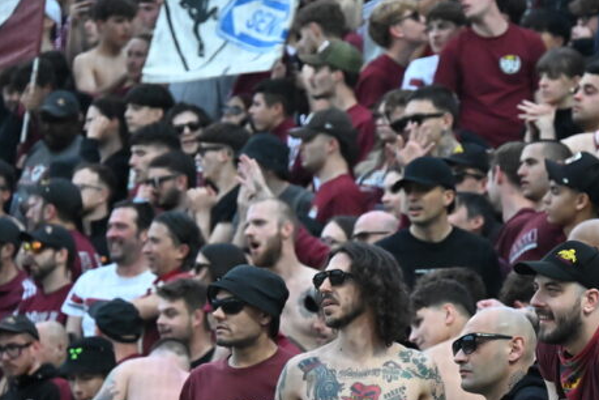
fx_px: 5574
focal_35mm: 335
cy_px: 281
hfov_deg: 6.1
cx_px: 415
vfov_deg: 4.1
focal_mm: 200
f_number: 6.3
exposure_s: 1/1000
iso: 12800
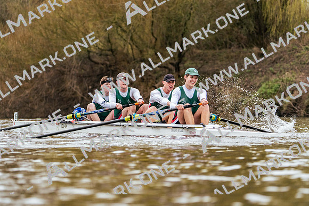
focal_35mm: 284
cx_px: 154
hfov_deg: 7.3
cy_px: 103
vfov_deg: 4.8
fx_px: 2438
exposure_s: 1/2000
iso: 2000
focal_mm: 284
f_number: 6.3
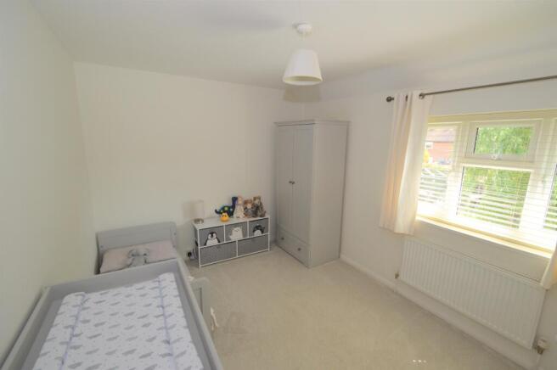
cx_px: 278
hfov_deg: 100.4
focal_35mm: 15
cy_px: 185
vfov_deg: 77.2
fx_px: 232
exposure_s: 1/125
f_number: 5.6
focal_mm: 10
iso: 400
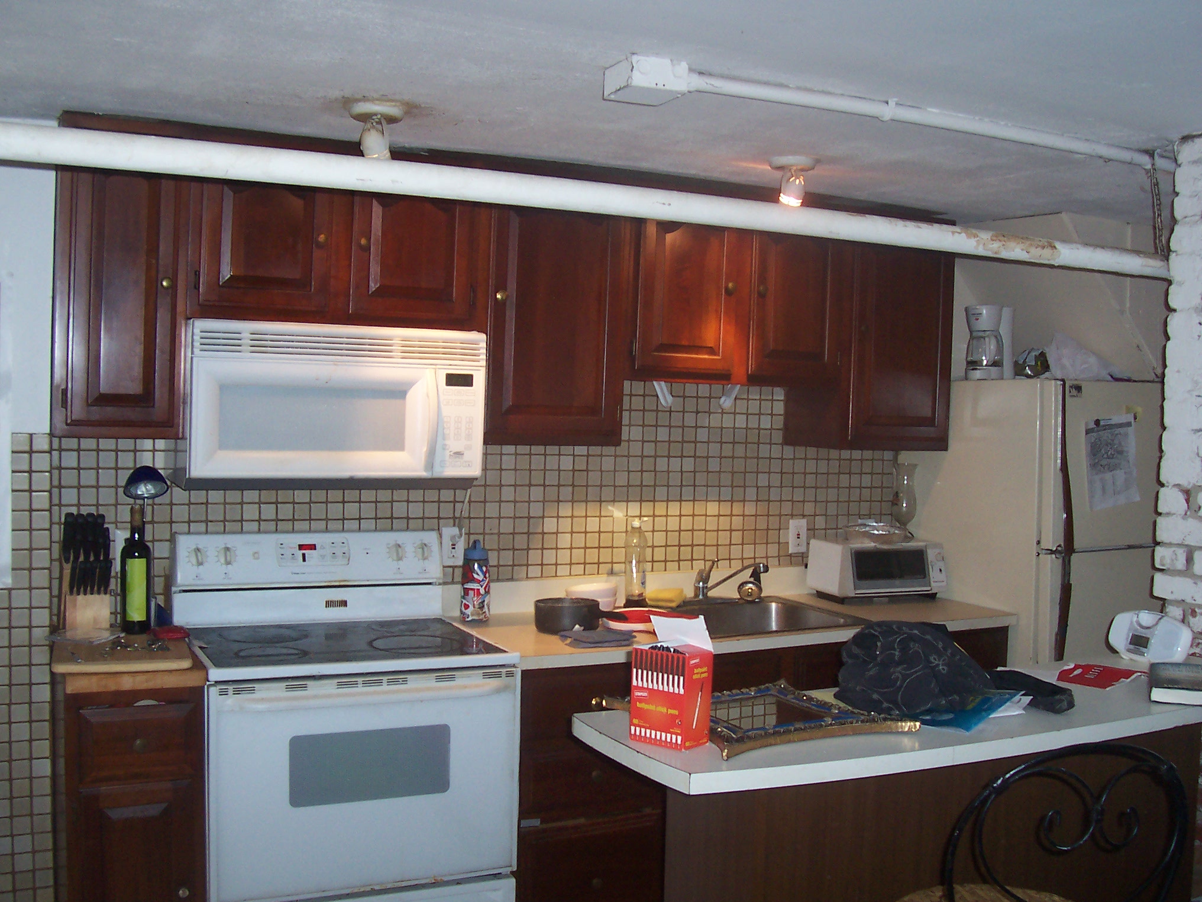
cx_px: 601
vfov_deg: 38.7
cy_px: 451
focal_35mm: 37
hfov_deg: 50.1
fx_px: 1285
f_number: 2.8
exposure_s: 1/60
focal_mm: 5.6
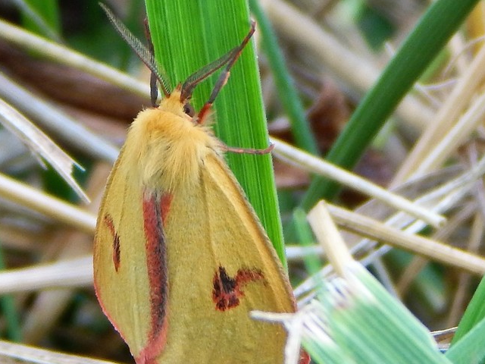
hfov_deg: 5.9
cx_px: 186
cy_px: 206
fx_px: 4666
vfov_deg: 4.5
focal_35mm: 333
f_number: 5.6
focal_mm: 44.9
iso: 140
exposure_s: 1/30
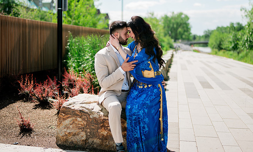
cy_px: 49
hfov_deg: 44.8
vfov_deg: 27.6
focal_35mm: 45
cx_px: 137
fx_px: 307
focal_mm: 35
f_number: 1.2
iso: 125
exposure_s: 1/8000
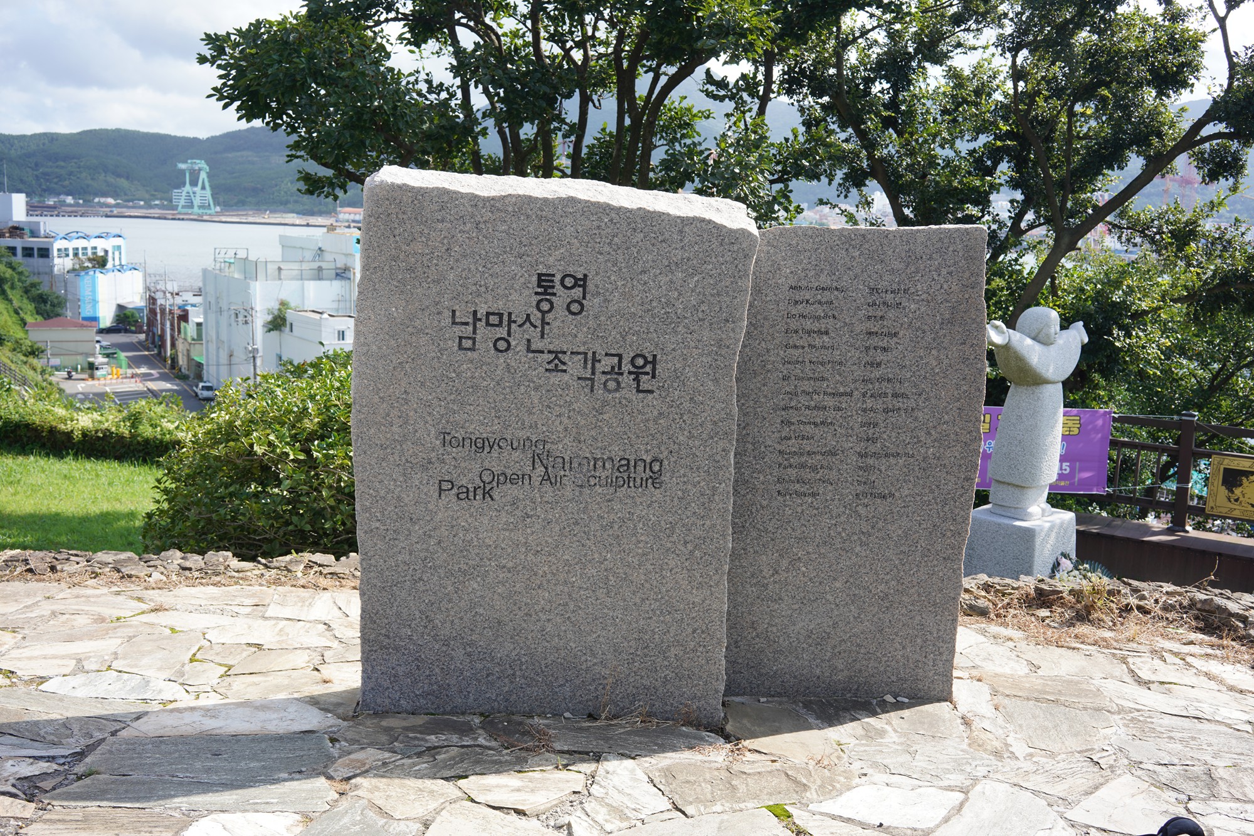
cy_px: 418
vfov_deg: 37.9
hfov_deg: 54.4
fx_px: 1219
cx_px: 627
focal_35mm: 35
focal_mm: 35
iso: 100
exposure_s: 1/100
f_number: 8
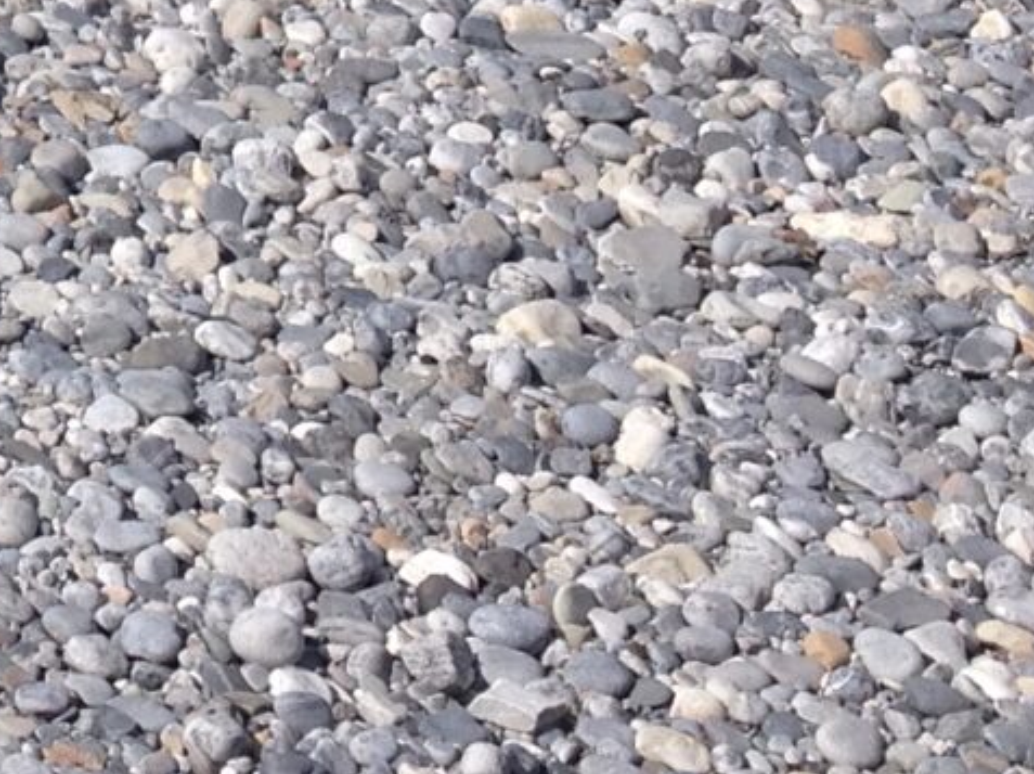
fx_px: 5611
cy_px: -436
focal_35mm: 188
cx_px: -830
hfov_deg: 10.0
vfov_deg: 7.7
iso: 50
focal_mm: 4.28
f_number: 2.4
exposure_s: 1/3460
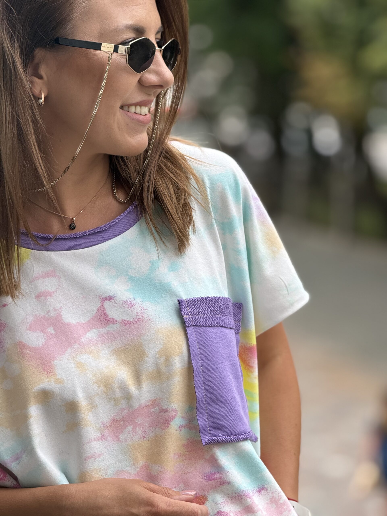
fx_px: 1789
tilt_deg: -5.8
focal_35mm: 120
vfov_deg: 16.4
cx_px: 194
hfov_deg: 12.3
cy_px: 258
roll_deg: +0.0
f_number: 2.8
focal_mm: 15.66
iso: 64
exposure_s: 1/421
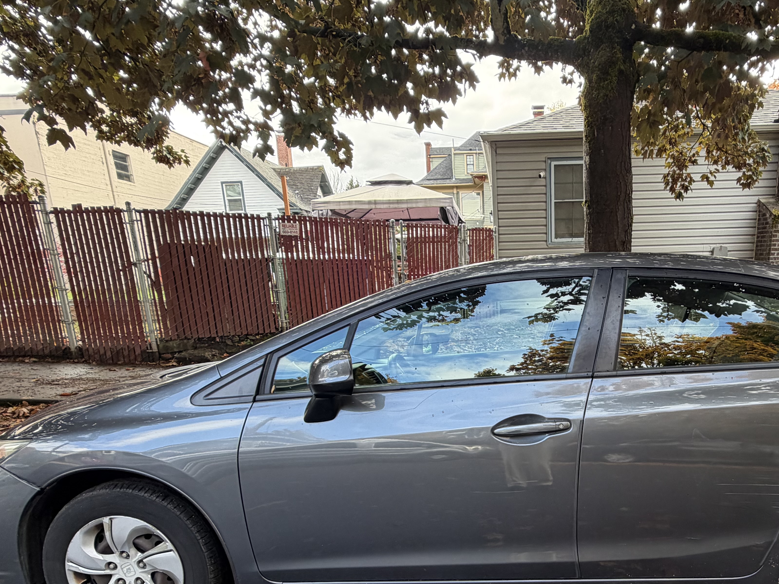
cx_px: 508
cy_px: 419
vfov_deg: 53.0
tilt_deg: -15.9
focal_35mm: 25
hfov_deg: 67.8
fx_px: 563
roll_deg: +1.7
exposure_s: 1/121
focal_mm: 2.22
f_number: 2.2
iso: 80
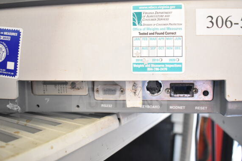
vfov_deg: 39.4
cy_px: 78
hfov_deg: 56.5
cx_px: 119
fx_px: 225
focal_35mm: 34
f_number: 3.8
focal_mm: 21
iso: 1600
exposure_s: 1/60
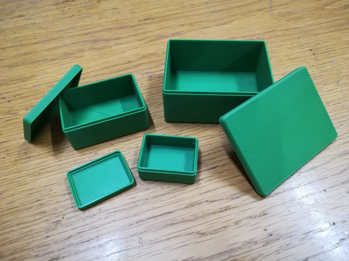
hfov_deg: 67.3
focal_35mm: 26
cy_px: 130
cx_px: 174
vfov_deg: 53.1
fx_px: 262
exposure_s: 1/25
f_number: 2.2
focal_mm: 3.83
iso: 500
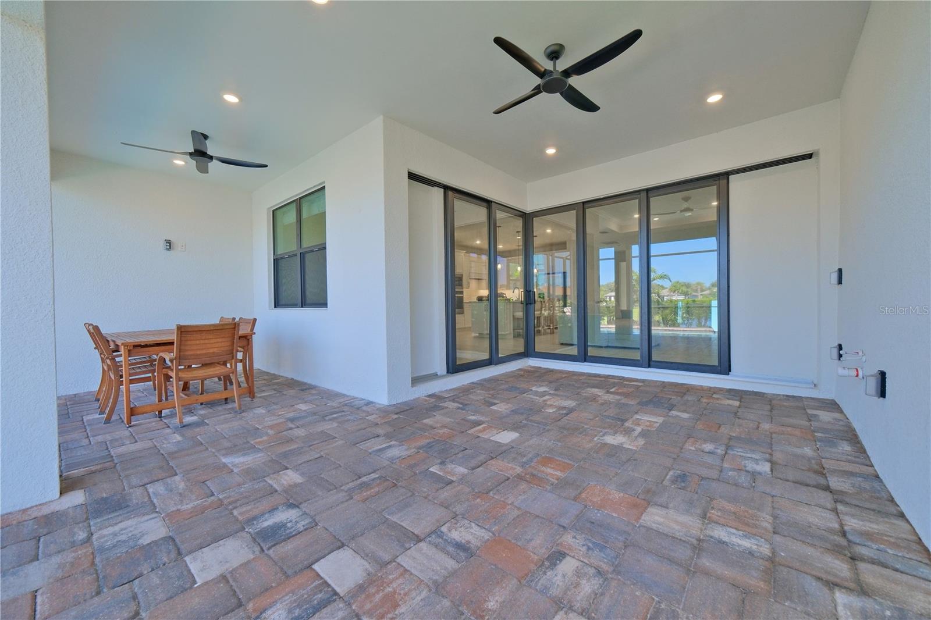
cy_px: 310
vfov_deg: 85.4
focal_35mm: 13
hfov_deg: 108.3
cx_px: 466
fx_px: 336
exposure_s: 1/100
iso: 640
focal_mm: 8.7
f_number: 5.6
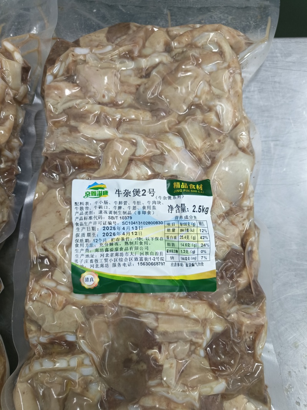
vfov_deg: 73.9
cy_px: 205
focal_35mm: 23
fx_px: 272
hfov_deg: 58.9
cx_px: 154
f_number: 1.88
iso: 754
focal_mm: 5.59
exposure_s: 1/50
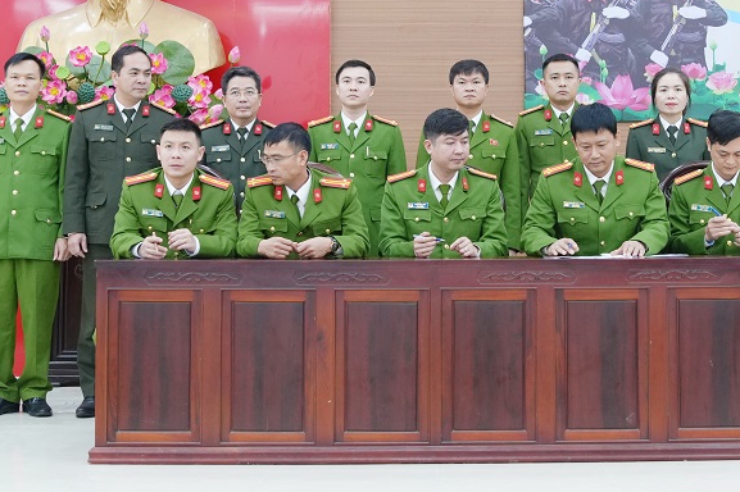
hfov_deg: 28.4
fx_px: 1459
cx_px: 454
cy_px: 114
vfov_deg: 19.0
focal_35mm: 71
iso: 640
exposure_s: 1/60
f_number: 4
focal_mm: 27
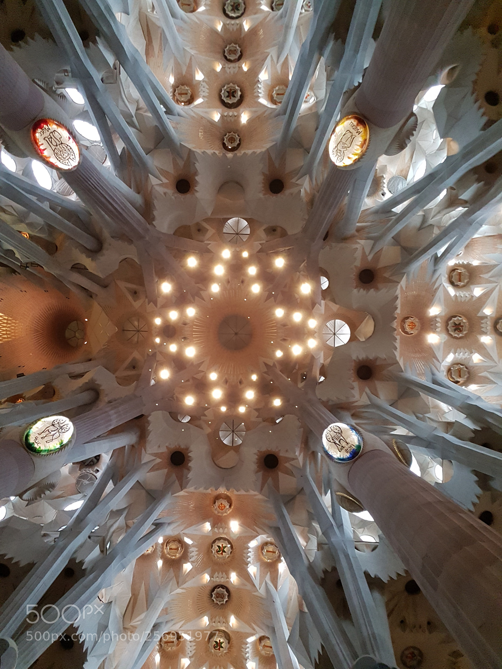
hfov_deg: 53.1
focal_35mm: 26
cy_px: 334
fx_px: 503
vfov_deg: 67.3
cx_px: 251
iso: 320
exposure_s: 1/100
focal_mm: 4.2
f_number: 1.7
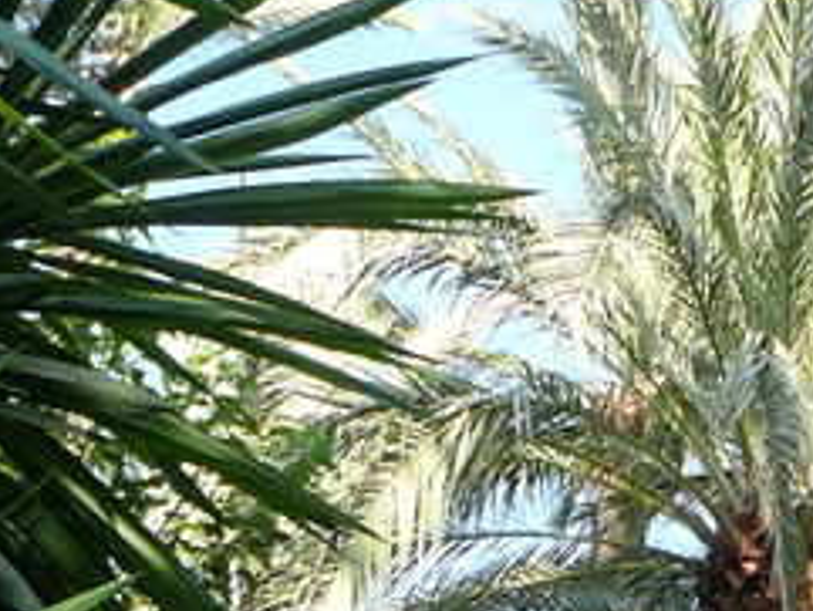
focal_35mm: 87
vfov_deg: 16.7
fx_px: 2044
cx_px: 891
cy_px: 601
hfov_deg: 21.4
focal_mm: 5.2
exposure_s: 1/250
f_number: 2.8
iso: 80
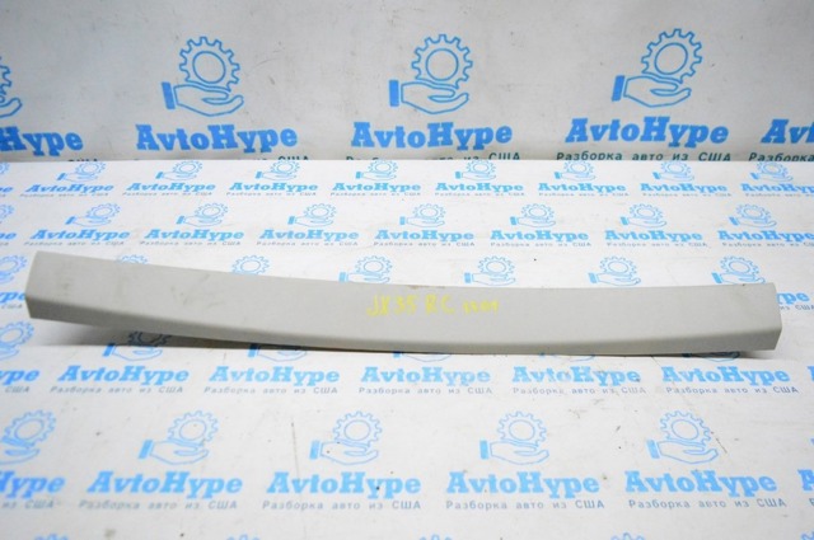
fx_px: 610
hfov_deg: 67.4
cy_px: 270
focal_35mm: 27
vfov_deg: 47.8
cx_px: 407
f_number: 3.5
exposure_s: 1/800
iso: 6400
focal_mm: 18
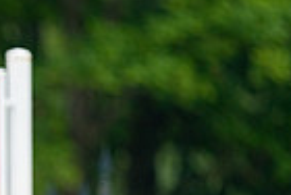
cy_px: 385
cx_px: -306
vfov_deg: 1.1
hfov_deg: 1.7
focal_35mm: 1239
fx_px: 10037
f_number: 4
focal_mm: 300
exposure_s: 1/800
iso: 400
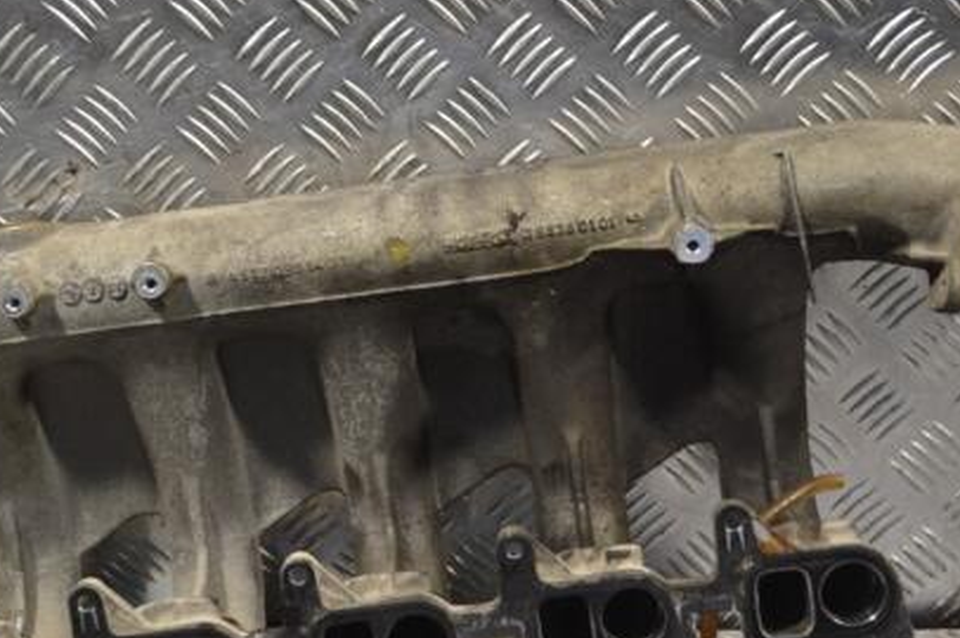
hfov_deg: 28.4
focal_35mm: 71
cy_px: 440
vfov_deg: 19.1
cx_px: 409
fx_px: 1892
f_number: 4.8
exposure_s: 1/80
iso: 400
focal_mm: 32
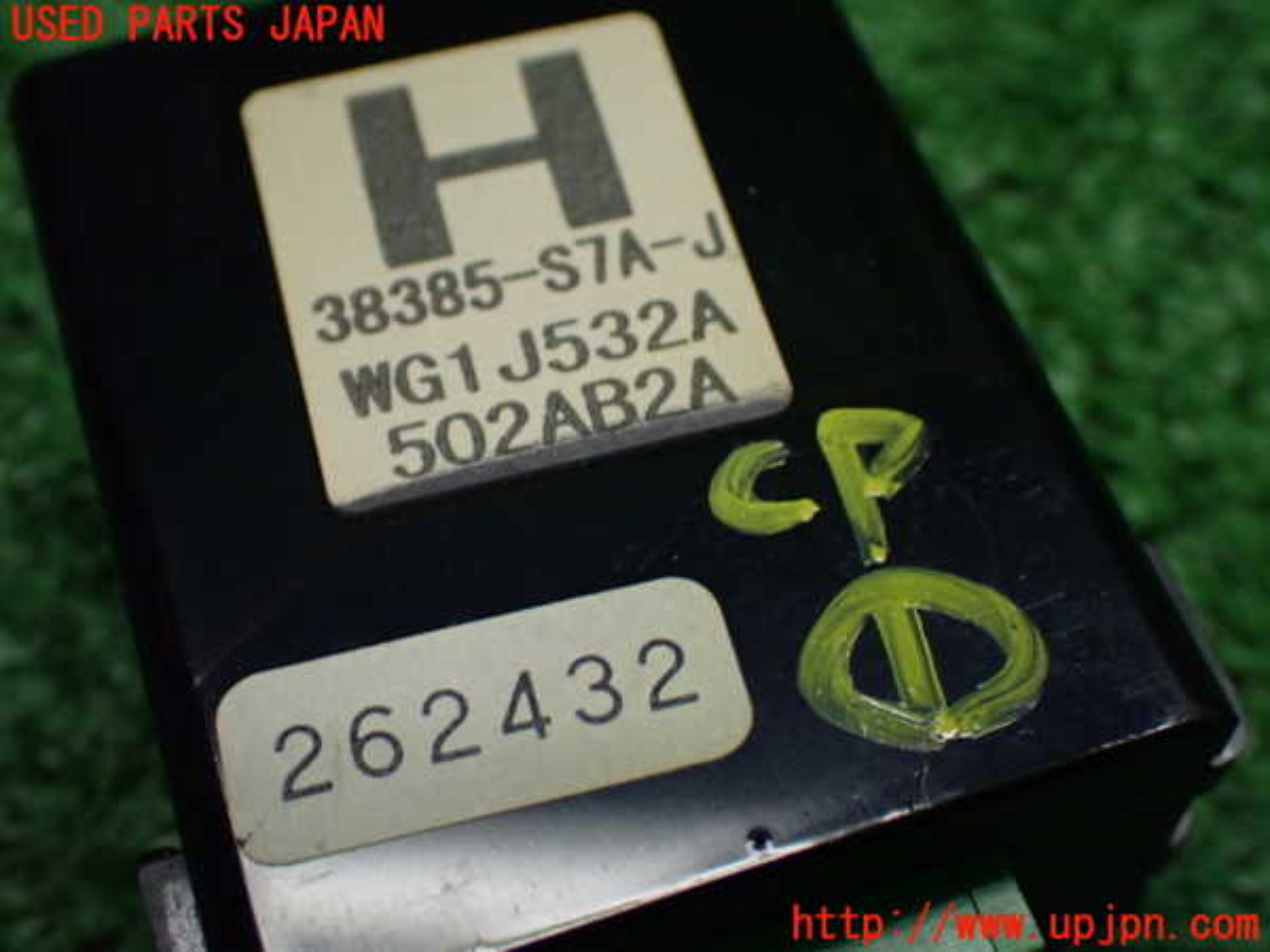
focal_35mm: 54
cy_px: 476
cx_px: 635
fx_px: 1981
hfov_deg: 35.5
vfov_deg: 27.0
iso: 800
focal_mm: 9.65
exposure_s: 1/200
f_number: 3.3
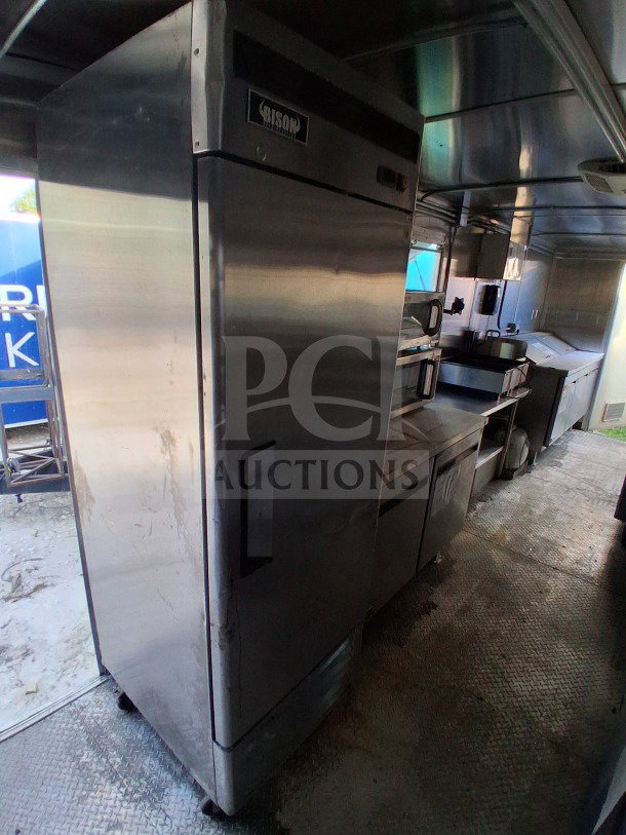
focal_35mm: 17
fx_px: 410
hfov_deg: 74.7
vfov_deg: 91.0
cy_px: 418
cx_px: 313
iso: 125
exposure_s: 1/120
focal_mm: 1.4
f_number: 2.2
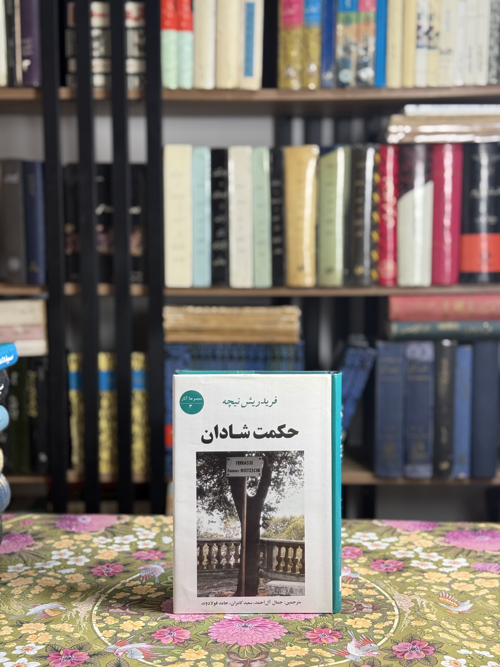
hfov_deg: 30.3
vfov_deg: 39.7
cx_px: 250
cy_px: 334
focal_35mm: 48
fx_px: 924
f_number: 1.78
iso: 50
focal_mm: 6.76
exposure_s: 1/50
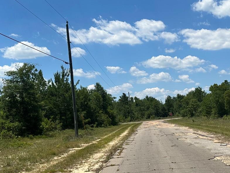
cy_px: 110
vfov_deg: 29.5
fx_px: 326
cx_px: 150
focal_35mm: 49
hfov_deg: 38.5
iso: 80
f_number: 1.78
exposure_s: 1/7042
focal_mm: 6.86
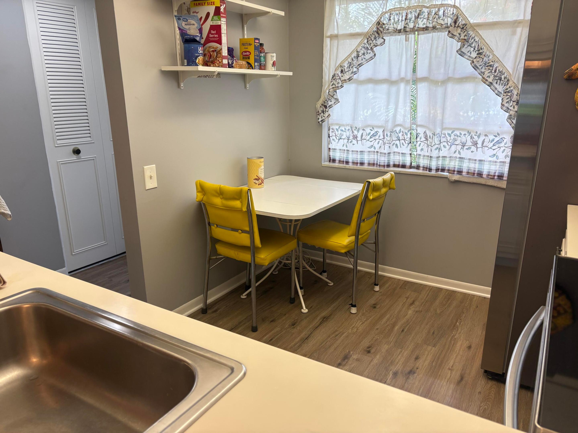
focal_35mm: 26
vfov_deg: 53.1
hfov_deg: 67.3
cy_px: 216
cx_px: 289
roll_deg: +0.6
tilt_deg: -16.8
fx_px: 434
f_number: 1.6
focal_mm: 5.96
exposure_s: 1/60
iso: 80
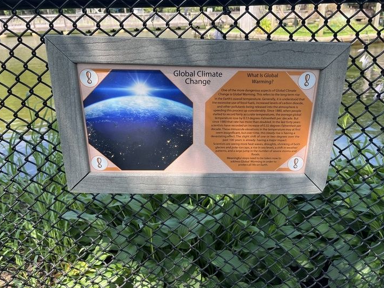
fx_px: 322
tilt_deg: -22.1
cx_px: 208
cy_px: 143
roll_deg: +2.6
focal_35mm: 29
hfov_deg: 61.6
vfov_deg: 48.2
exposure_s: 1/598
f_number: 1.6
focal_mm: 5.1
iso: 50
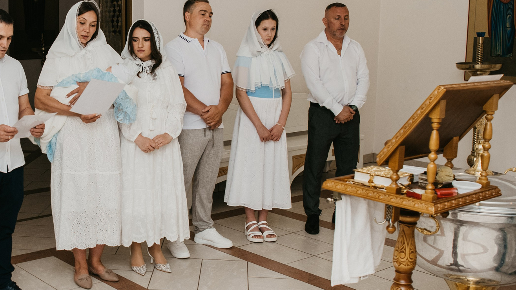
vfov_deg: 23.9
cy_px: 143
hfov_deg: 39.6
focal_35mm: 50
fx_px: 684
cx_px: 99
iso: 400
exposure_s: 1/160
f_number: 4
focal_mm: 24
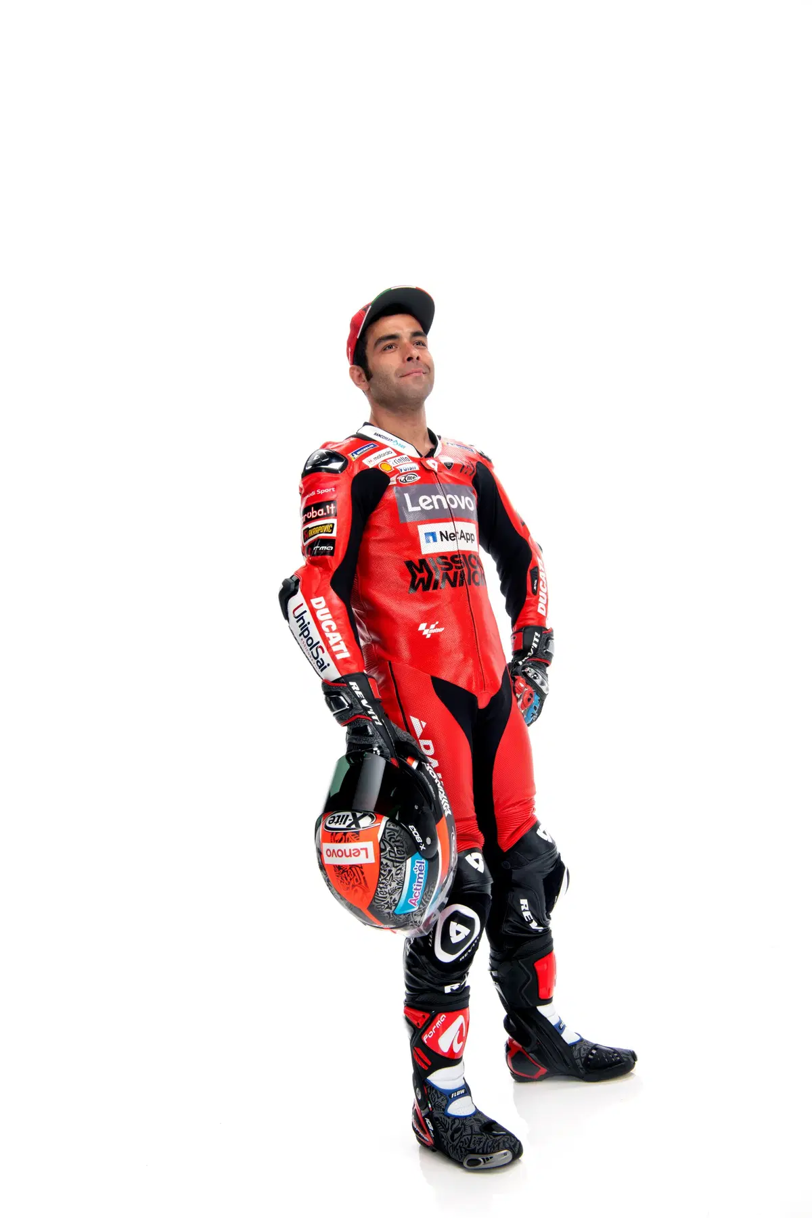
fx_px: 1218
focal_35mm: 36
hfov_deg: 36.9
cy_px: 609
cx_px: 406
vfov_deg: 53.1
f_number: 13
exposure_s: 1/160
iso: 31
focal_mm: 36
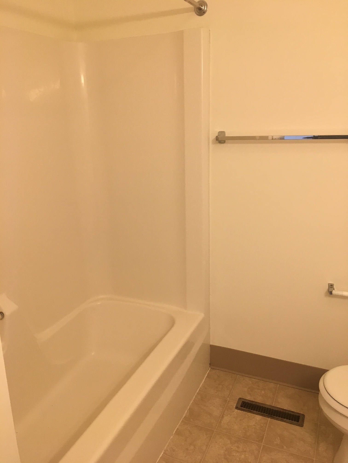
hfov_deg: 48.2
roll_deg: +1.4
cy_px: 232
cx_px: 174
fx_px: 389
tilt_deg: -16.3
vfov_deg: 61.7
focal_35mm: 29
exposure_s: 1/30
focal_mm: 4.15
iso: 64
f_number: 2.2
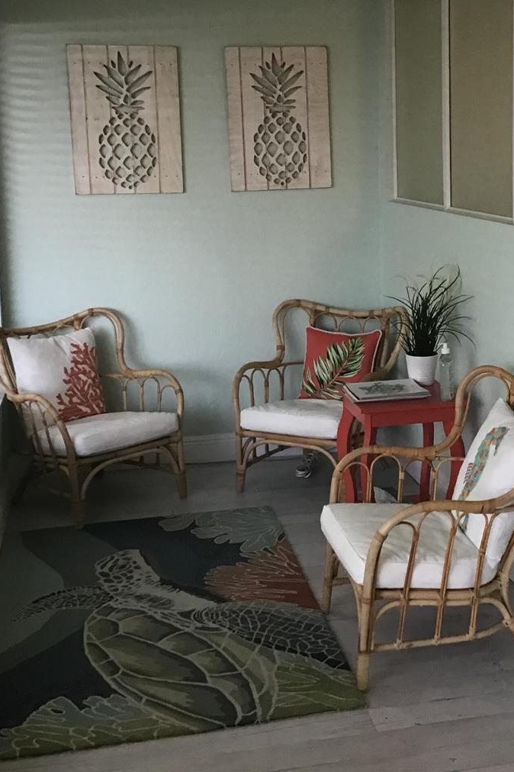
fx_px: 1093
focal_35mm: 51
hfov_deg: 26.2
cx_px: 370
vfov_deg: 38.8
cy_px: 317
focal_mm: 3.3
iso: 100
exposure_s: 1/30
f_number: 2.4
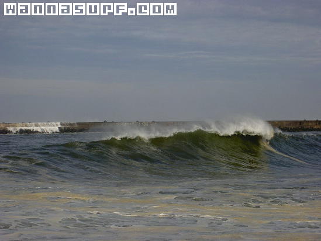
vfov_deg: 12.8
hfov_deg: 17.0
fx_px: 1076
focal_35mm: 116
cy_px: 120
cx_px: 160
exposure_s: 1/417
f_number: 8.3
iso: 100
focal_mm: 24
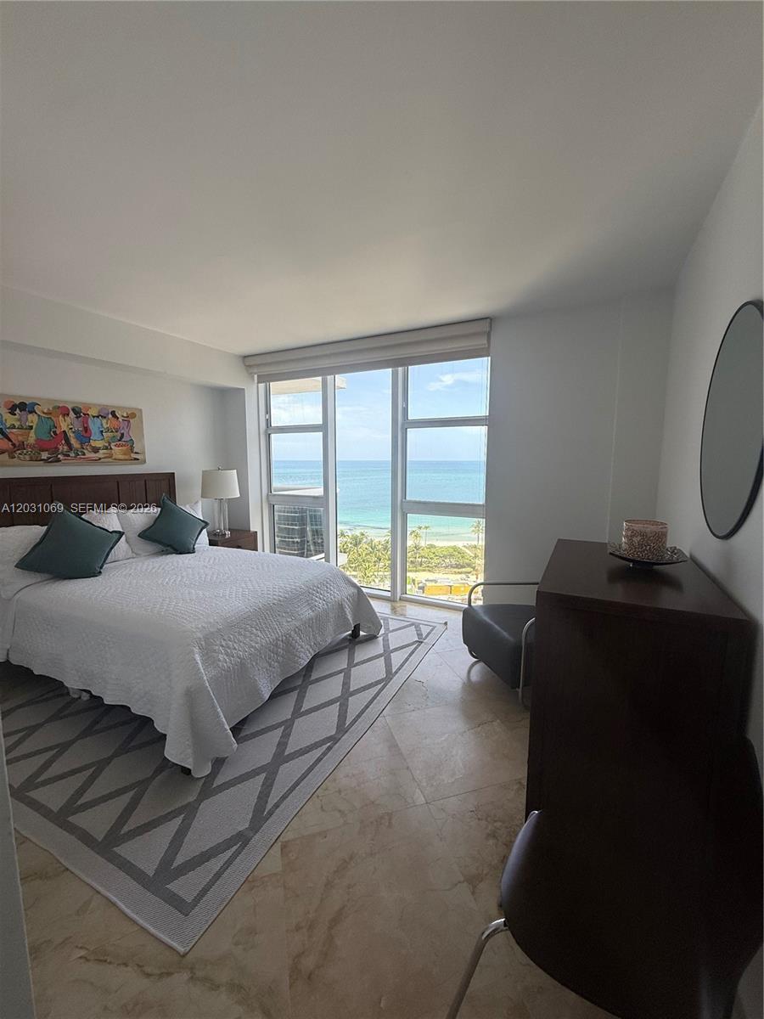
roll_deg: -0.5
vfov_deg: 102.1
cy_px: 510
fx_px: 412
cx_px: 382
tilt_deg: -6.6
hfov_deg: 85.7
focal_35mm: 14
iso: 50
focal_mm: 2.22
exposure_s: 1/363
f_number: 2.2
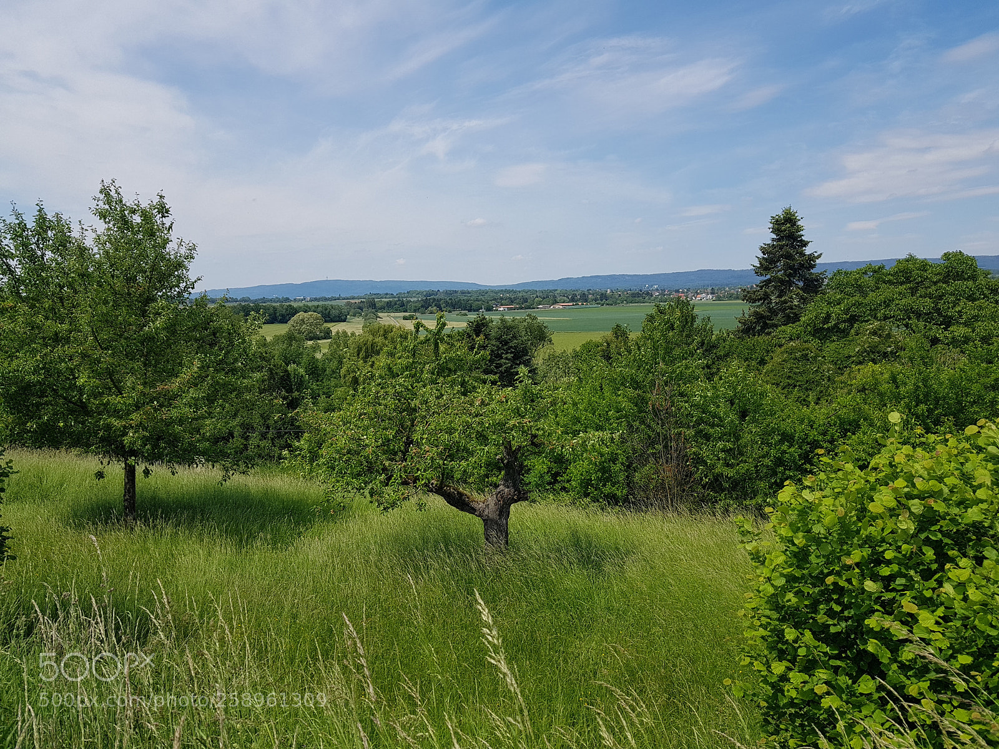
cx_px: 500
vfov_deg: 53.1
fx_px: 750
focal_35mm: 26
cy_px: 374
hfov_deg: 67.3
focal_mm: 4.2
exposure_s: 1/2416
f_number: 1.7
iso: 40
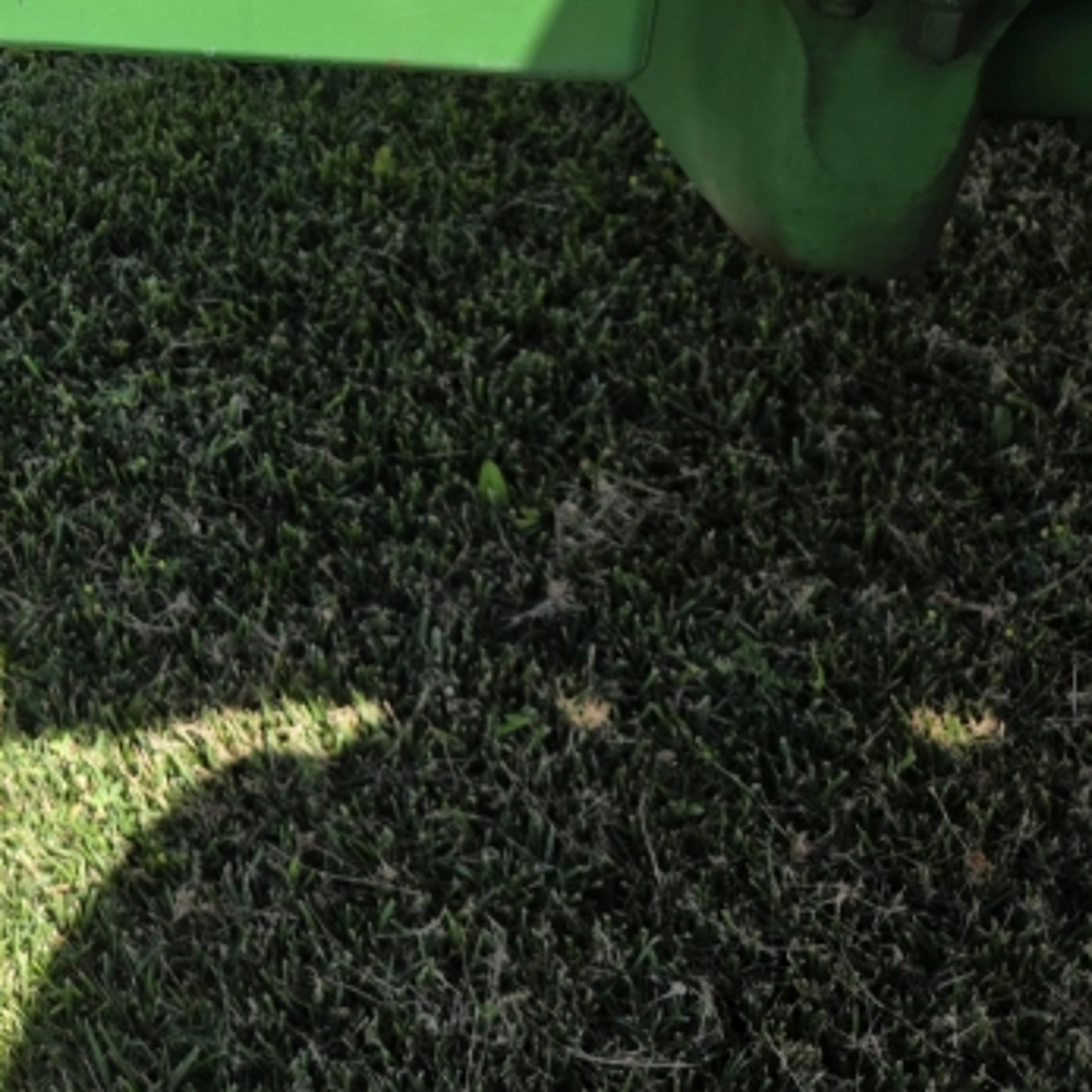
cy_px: 31
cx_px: -113
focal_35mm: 60
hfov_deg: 26.3
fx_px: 2141
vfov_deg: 27.2
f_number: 1.7
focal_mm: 6.3
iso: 80
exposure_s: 1/1973
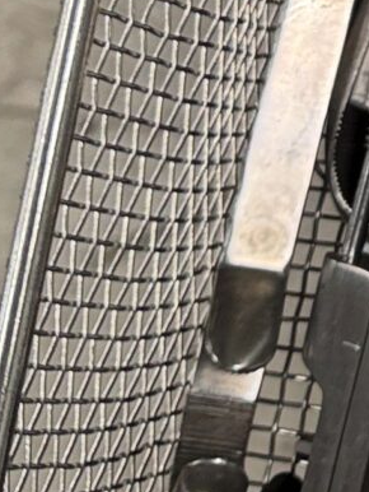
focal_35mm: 159
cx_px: 985
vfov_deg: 11.5
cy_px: -381
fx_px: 2257
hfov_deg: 8.3
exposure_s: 1/121
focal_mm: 6.76
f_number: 1.78
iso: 160
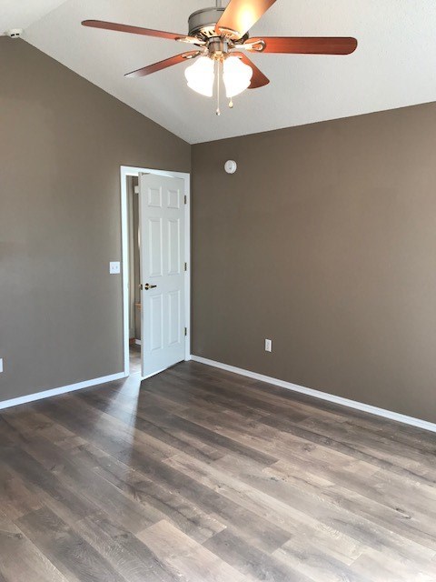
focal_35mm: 28
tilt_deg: -6.5
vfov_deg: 63.4
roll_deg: +0.0
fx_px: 470
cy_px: 291
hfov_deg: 49.7
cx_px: 218
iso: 32
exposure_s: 1/30
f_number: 1.8
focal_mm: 3.99
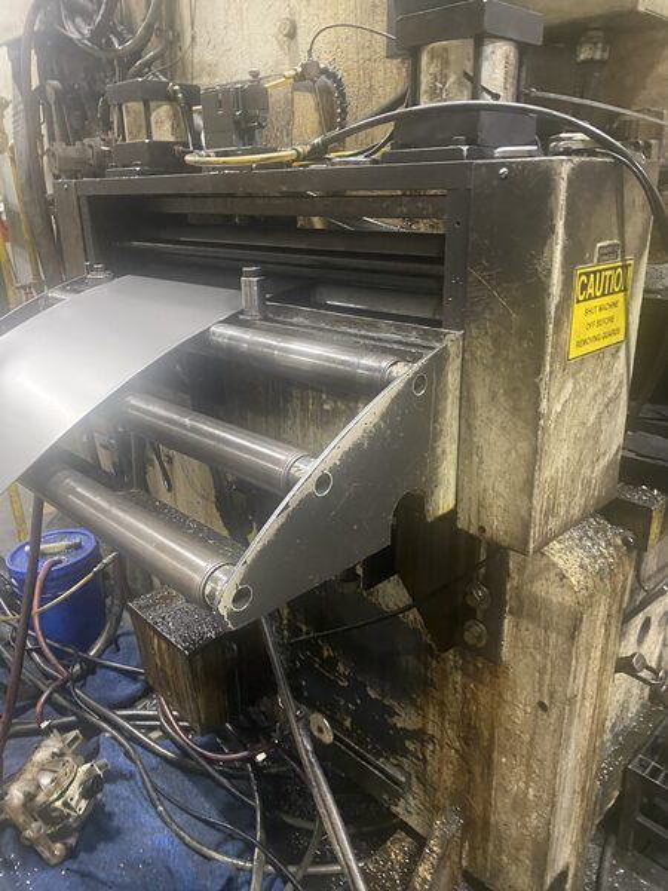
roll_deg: -0.4
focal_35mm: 26
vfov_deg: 67.3
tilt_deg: -20.3
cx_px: 334
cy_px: 446
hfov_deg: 53.1
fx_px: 669
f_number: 1.8
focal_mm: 4.25
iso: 640
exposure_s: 1/30
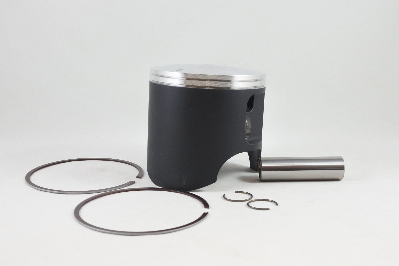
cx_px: 200
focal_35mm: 39
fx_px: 432
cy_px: 133
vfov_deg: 34.2
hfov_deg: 49.6
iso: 500
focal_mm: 14.7
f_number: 4.2
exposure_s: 1/125
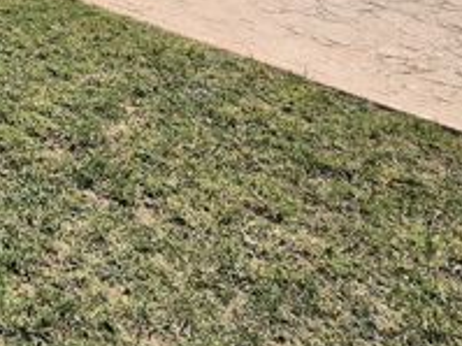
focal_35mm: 46
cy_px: -167
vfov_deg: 24.7
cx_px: -38
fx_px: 614
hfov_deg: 35.6
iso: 50
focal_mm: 2.2
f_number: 2.2
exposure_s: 1/10000
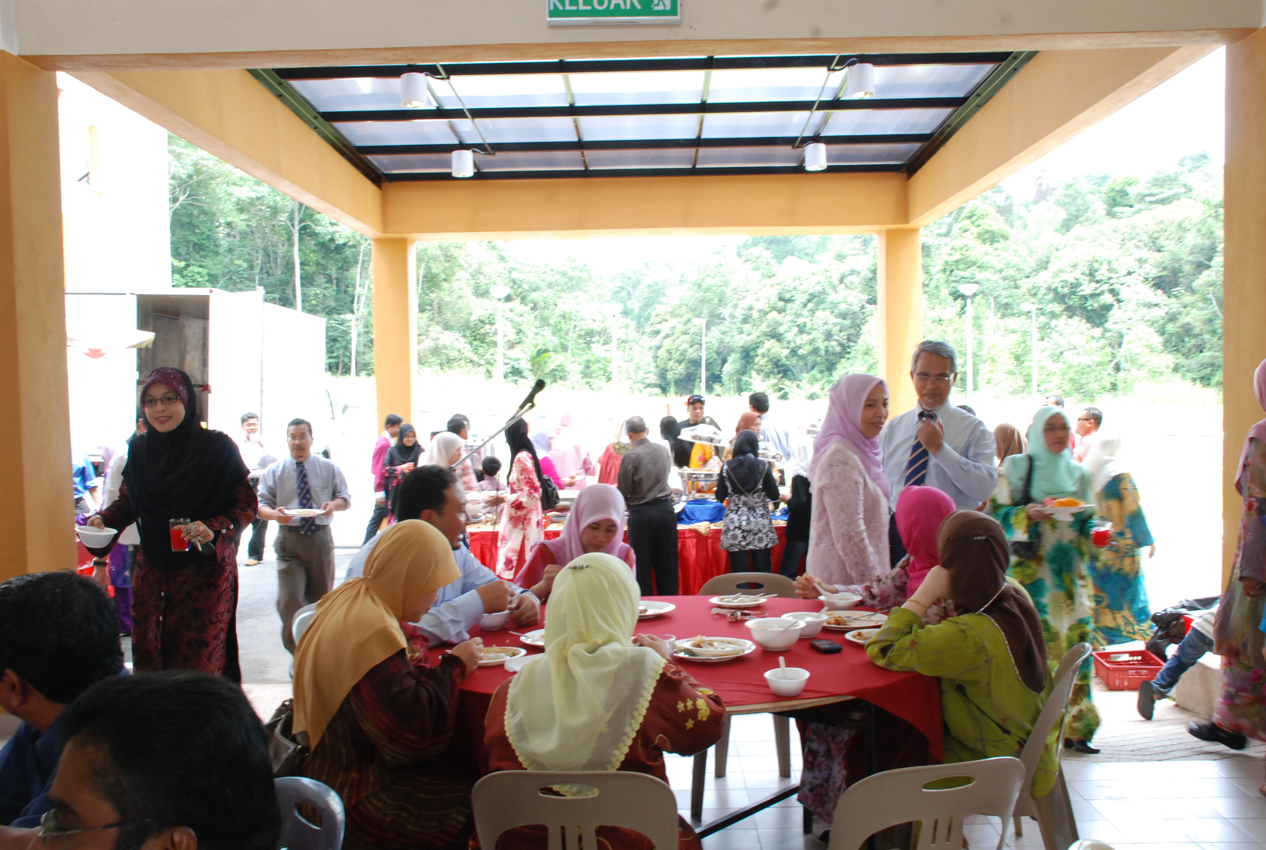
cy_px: 425
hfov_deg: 57.1
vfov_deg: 40.1
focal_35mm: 33
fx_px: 1163
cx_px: 633
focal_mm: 22
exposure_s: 1/30
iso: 800
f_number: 11
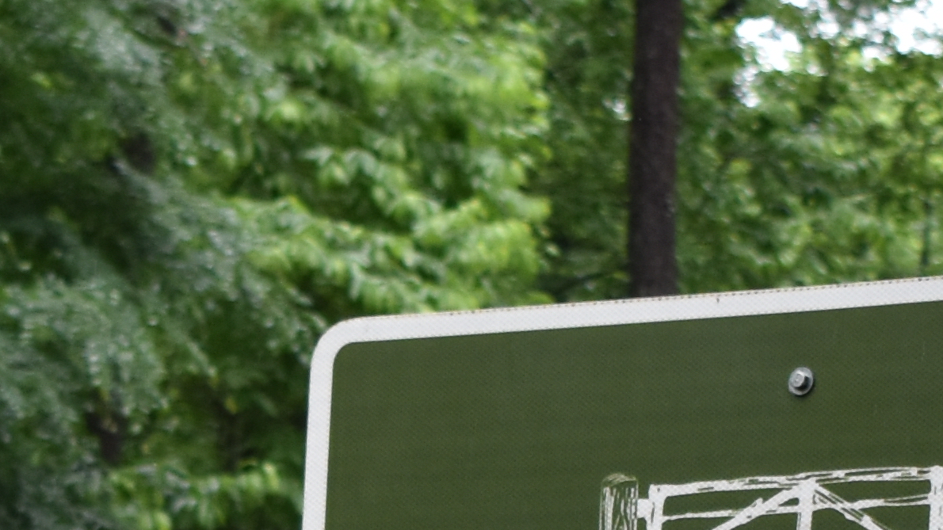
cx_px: 491
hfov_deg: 8.8
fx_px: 6141
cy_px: 1211
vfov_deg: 4.8
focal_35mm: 246
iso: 500
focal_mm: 31
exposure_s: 1/250
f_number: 4.2
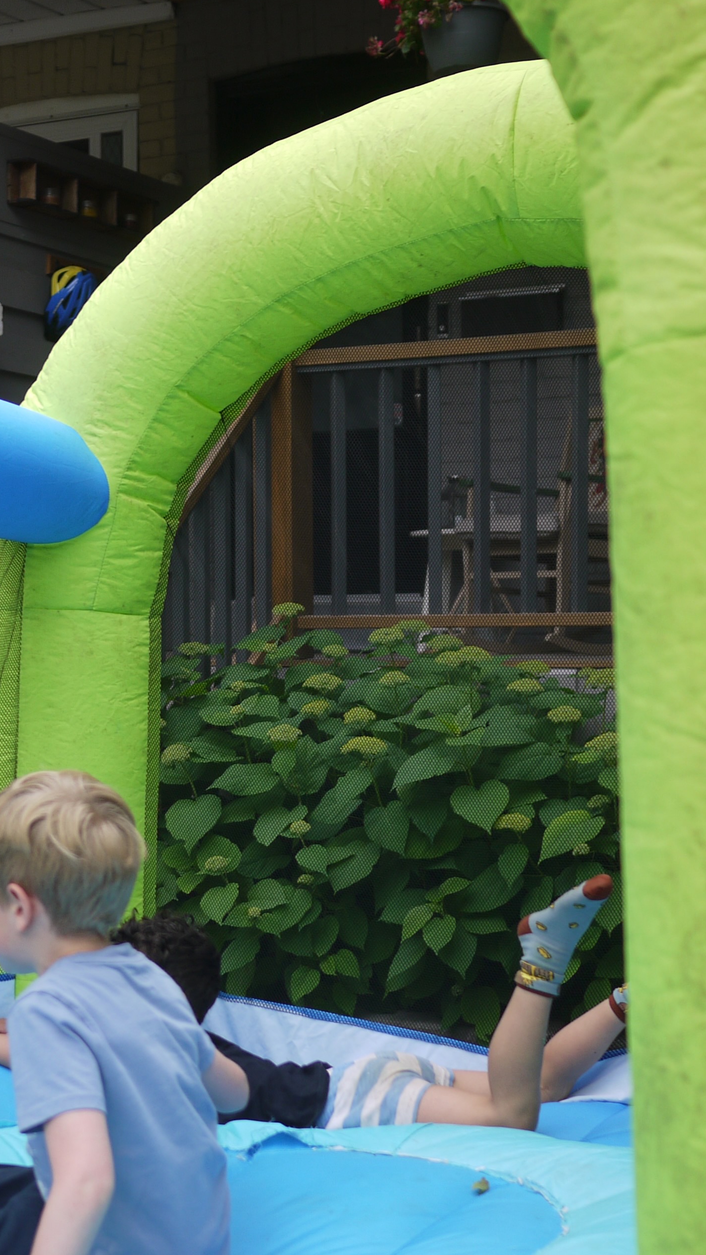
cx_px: 162
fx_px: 2296
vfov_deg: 30.5
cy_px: 724
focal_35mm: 69
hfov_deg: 17.4
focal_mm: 20
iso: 100
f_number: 1.8
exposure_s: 1/800
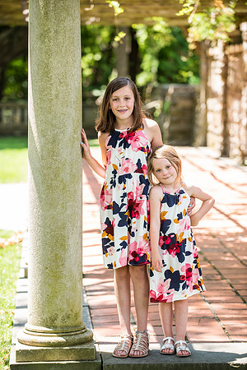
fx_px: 1338
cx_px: 124
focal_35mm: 130
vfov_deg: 15.8
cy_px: 185
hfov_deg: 10.5
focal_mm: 130
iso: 800
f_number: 3.5
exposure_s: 1/1000
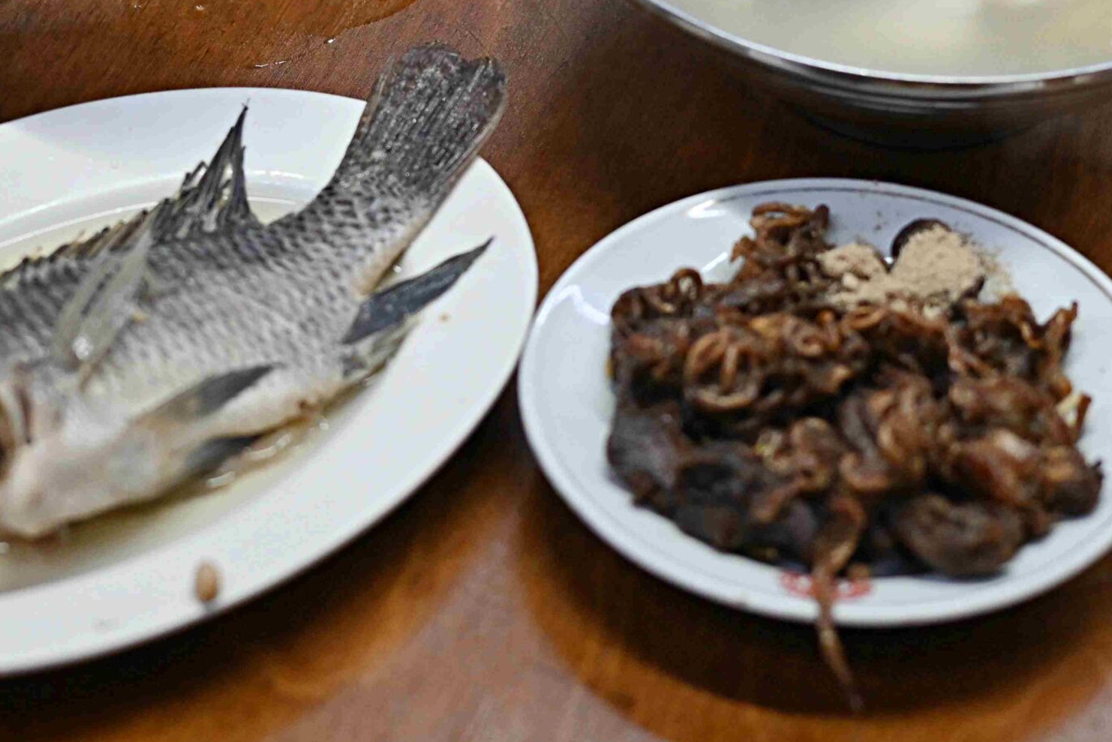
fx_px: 4355
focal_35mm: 141
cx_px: 416
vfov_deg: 9.7
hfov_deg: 14.5
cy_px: 85
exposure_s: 1/200
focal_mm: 50
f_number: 2.5
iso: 720
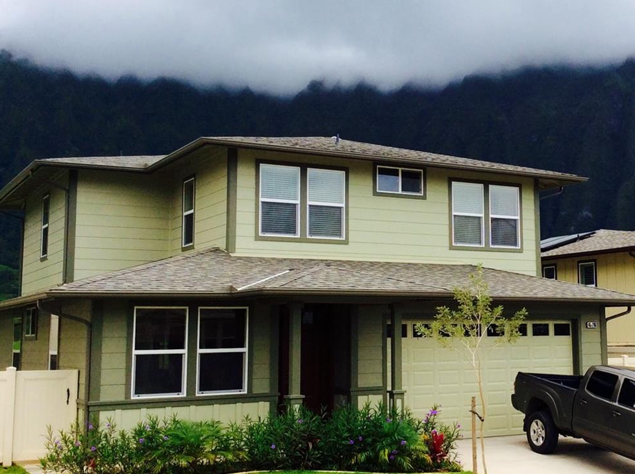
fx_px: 989
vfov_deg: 26.9
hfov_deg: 35.2
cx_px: 433
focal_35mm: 54
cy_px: 223
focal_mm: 3.3
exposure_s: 1/1217
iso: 32
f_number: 2.4
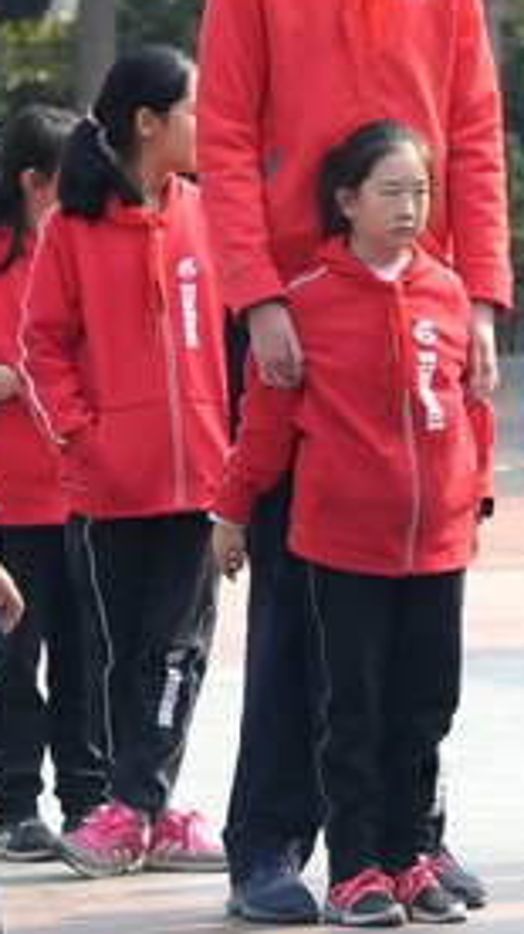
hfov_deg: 2.9
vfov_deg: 5.2
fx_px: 10239
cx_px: 385
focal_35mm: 414
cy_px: 411
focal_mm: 170
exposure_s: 1/800
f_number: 5.6
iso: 500
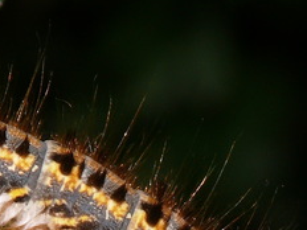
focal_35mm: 672
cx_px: 165
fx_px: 5960
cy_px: 283
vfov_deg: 2.2
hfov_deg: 3.0
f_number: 11
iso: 100
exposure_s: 1/640
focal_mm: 38.8
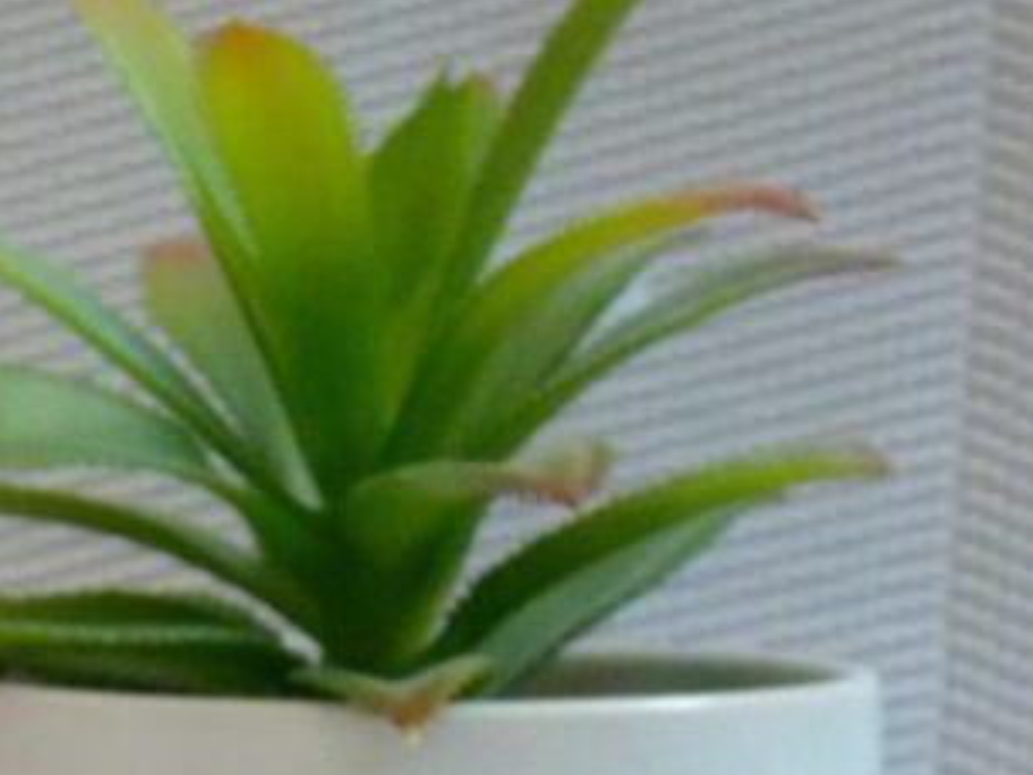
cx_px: -170
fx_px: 7311
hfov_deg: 8.0
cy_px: 816
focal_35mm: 245
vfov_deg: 6.0
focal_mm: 17.2
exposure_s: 1/25
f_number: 4.6
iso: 400
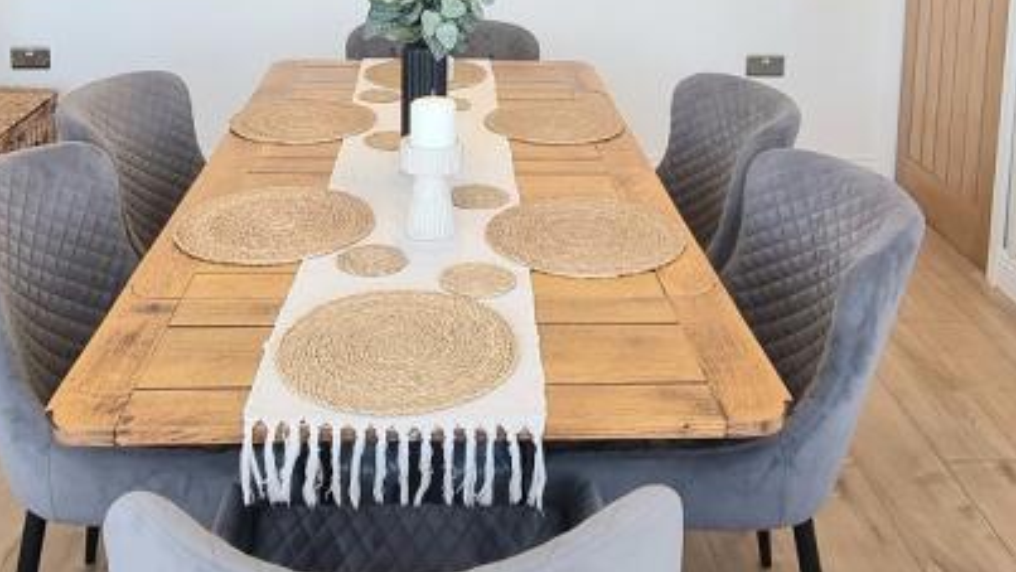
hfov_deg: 55.2
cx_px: 454
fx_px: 970
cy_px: -68
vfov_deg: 29.4
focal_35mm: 36
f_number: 2.2
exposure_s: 1/100
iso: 80
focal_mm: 2.2
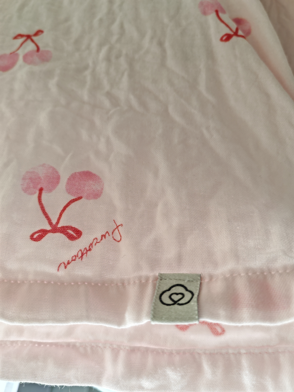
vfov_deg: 65.3
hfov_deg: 51.4
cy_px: 196
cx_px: 147
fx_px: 306
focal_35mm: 27
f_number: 1.95
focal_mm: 5.52
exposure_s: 1/100
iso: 125
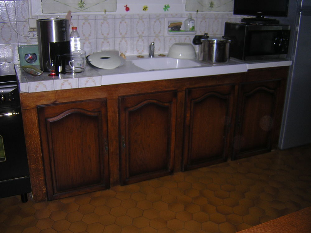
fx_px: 323
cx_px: 156
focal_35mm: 36
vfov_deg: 39.7
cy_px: 116
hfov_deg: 51.4
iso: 139
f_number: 2.6
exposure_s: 1/60.1
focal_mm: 4.7
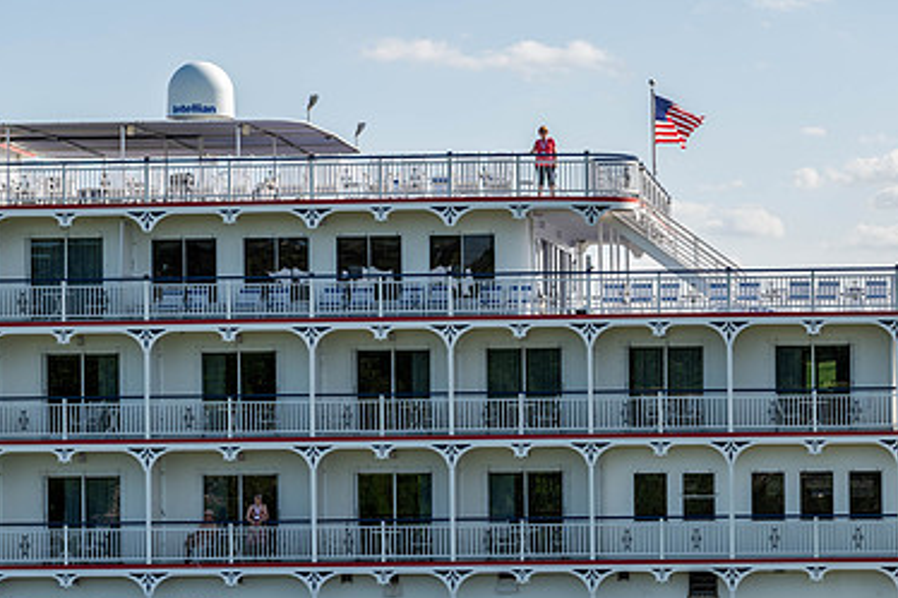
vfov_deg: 11.6
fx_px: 2942
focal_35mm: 118
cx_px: 689
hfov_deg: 17.2
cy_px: 402
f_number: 8
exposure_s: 1/200
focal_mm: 70
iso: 64
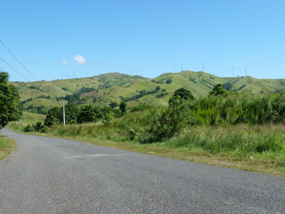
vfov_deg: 36.0
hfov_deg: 46.8
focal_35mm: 40
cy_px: 107
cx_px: 142
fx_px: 329
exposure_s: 1/400
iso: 80
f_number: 4
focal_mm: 6.5
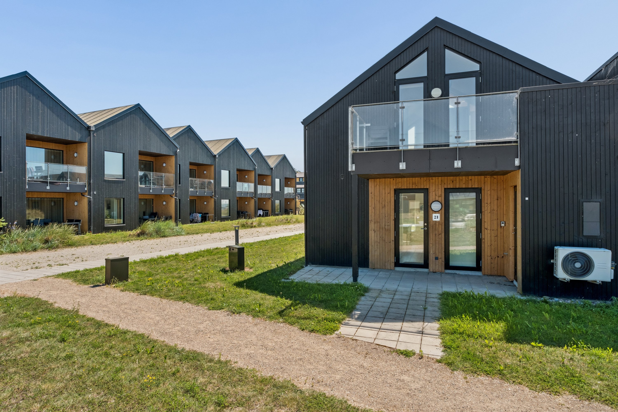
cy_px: 206
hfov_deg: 81.2
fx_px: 360
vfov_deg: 59.5
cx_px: 309
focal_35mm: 21
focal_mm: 13.9
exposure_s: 1/180
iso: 200
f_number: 8
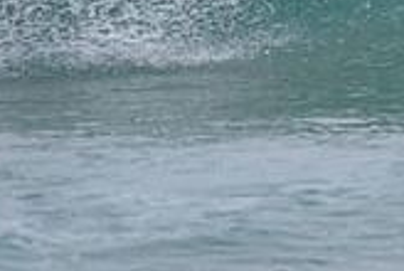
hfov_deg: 1.2
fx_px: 19843
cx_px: 451
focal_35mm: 1765
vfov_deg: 0.8
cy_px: -115
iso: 320
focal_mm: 500
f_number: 5.6
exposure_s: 1/2000
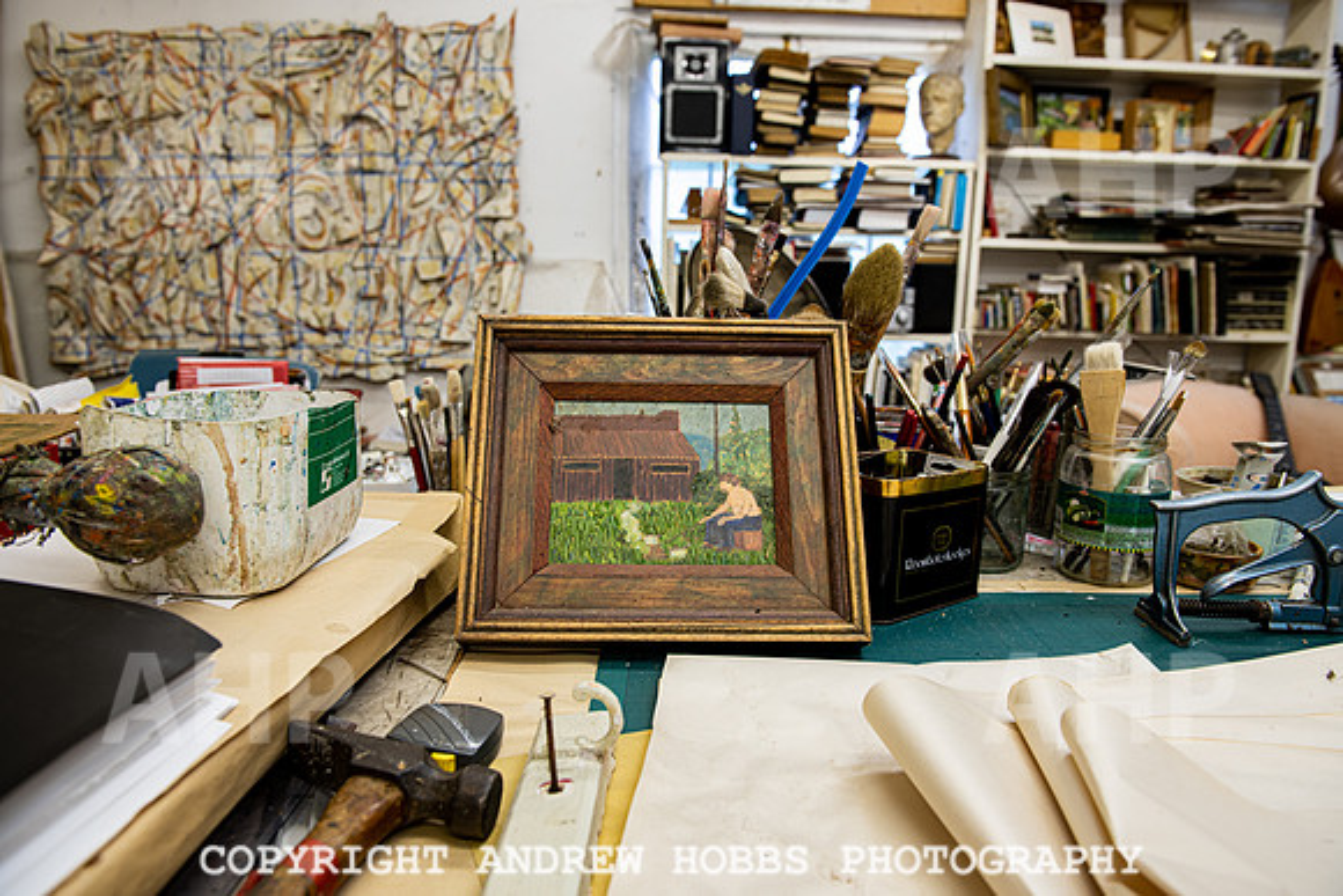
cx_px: 672
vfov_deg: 51.8
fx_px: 922
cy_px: 448
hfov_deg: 72.1
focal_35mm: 25
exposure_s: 1/4
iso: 64
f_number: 5.6
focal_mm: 24
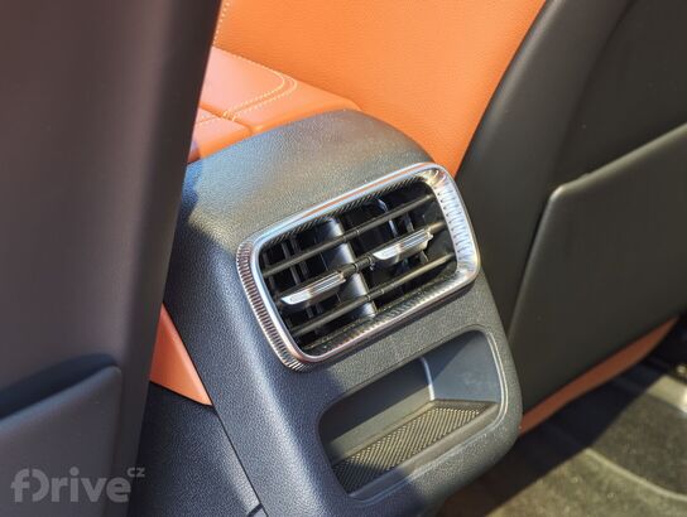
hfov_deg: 19.6
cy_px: 258
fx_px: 1988
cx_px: 344
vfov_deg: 14.8
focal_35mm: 100
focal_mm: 26.5
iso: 64
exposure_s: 1/50
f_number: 2.96
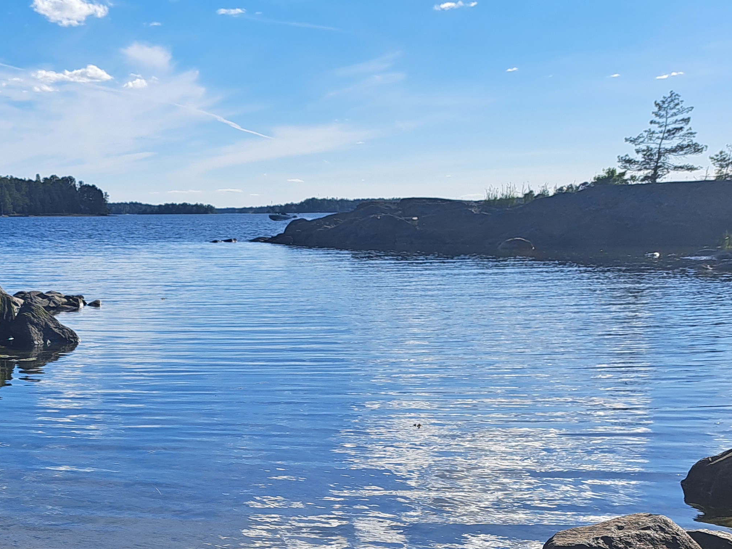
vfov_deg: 24.8
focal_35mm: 55
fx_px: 1163
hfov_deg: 32.9
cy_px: 600
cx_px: 52
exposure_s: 1/1499
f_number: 1.8
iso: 50
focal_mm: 5.23
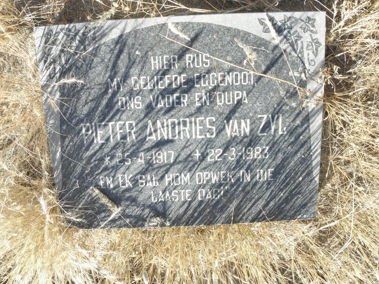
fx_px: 296
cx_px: 191
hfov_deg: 65.3
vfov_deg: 51.4
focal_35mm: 27
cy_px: 139
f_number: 6.3
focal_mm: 4.6
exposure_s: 1/200
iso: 200
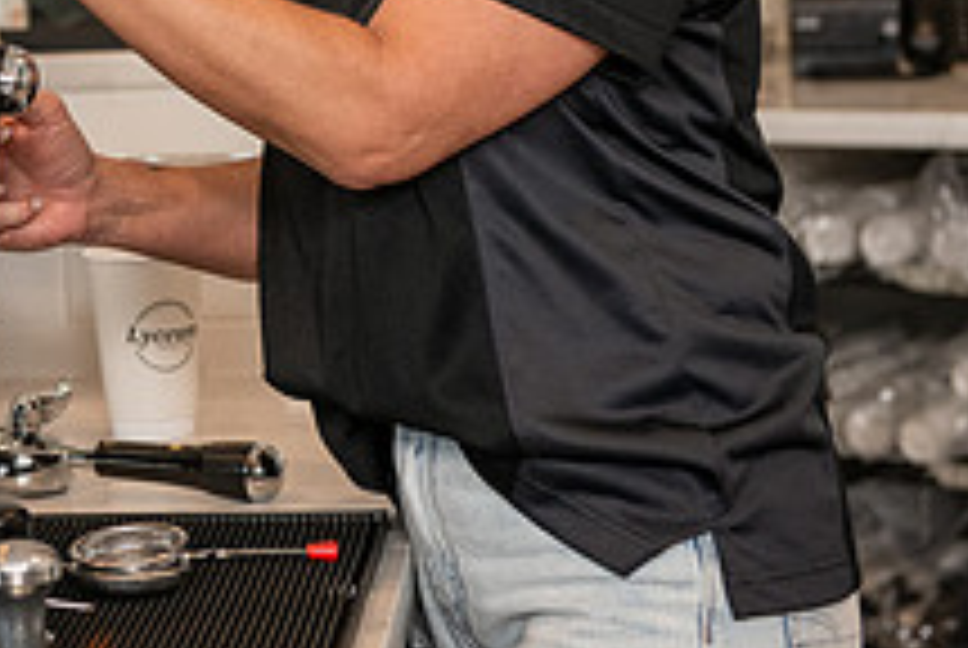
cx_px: -230
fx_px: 4066
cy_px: -61
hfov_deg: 13.2
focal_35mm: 151
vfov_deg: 9.0
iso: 800
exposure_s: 1/200
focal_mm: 56
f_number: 4
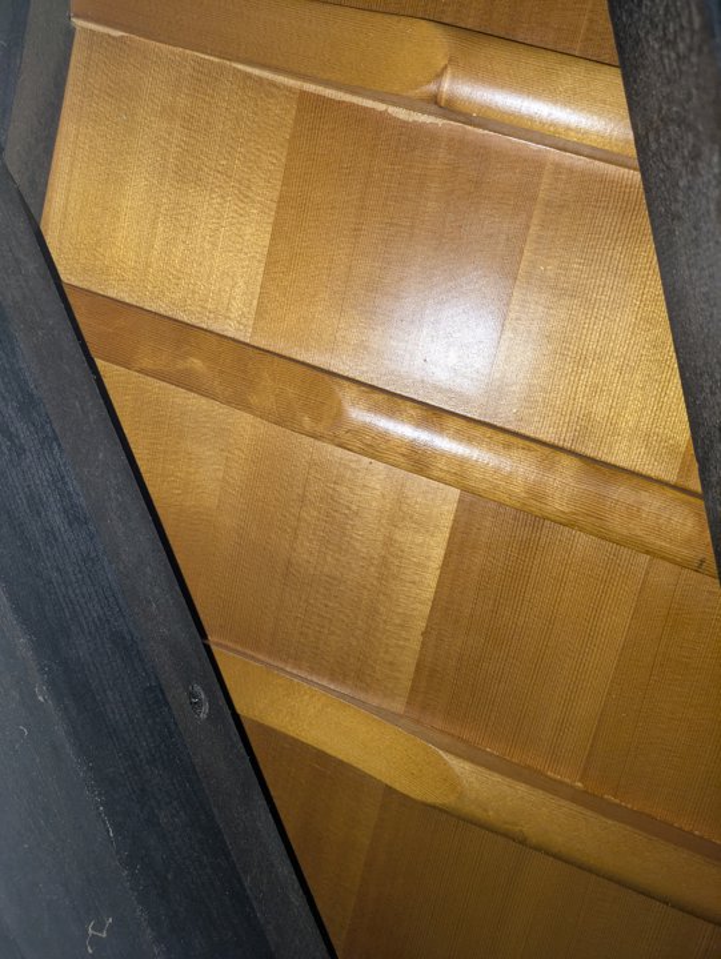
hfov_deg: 54.9
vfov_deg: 69.4
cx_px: 360
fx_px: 693
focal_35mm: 25
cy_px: 480
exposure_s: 1/120
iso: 300
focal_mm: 5.43
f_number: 1.89
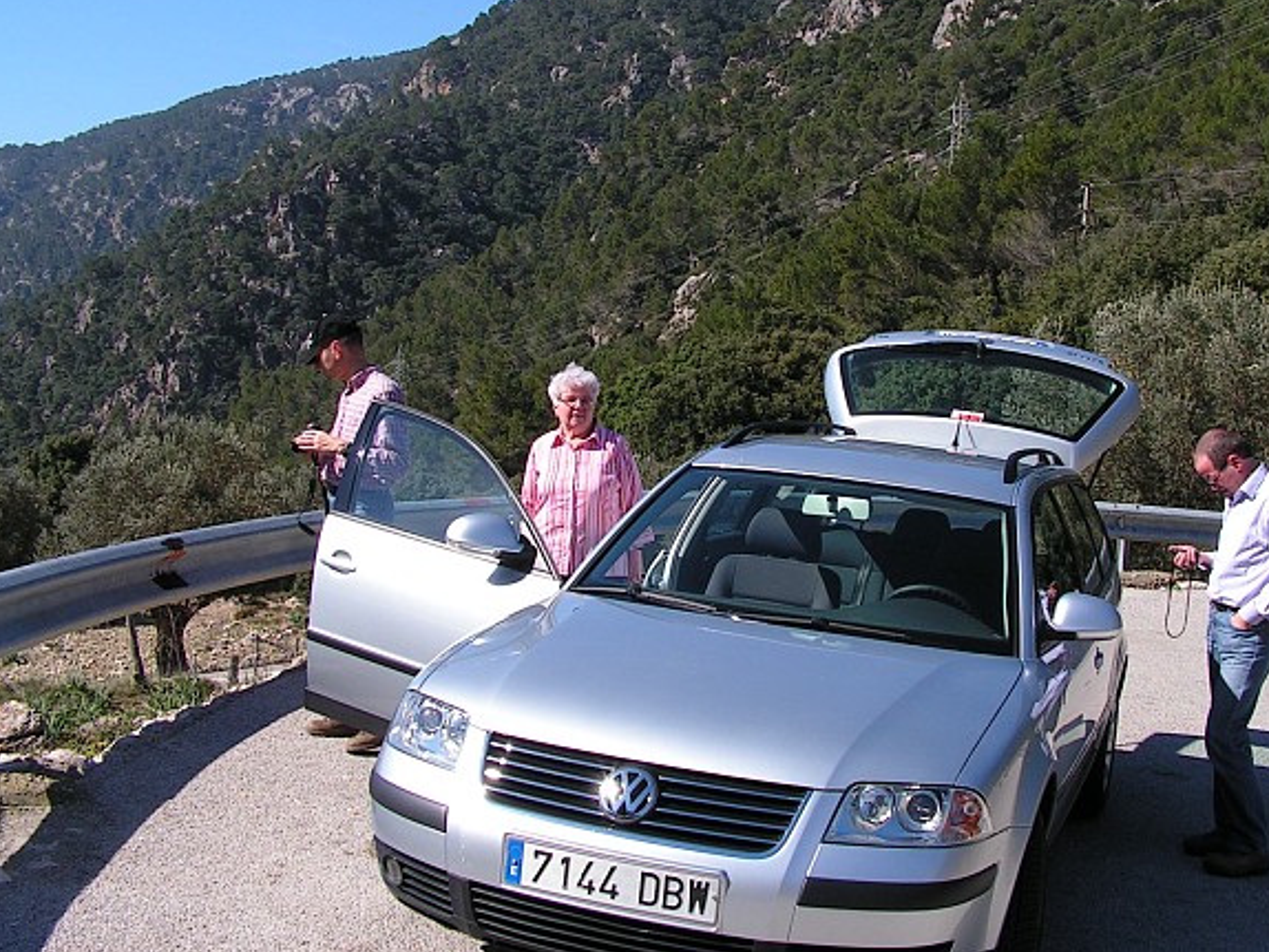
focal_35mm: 47
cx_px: 747
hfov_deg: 40.3
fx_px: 1724
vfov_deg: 30.9
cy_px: 414
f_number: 4.8
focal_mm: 6
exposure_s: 1/500
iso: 64
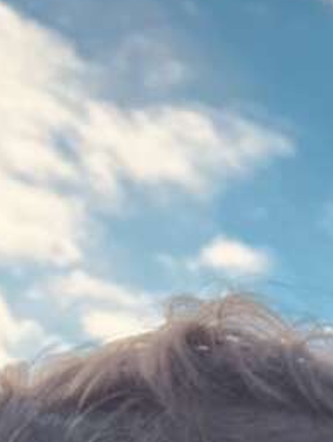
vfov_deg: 11.0
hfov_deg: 8.5
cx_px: 673
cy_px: 868
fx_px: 2113
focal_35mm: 165
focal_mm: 2.87
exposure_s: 1/344
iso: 20
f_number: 2.2
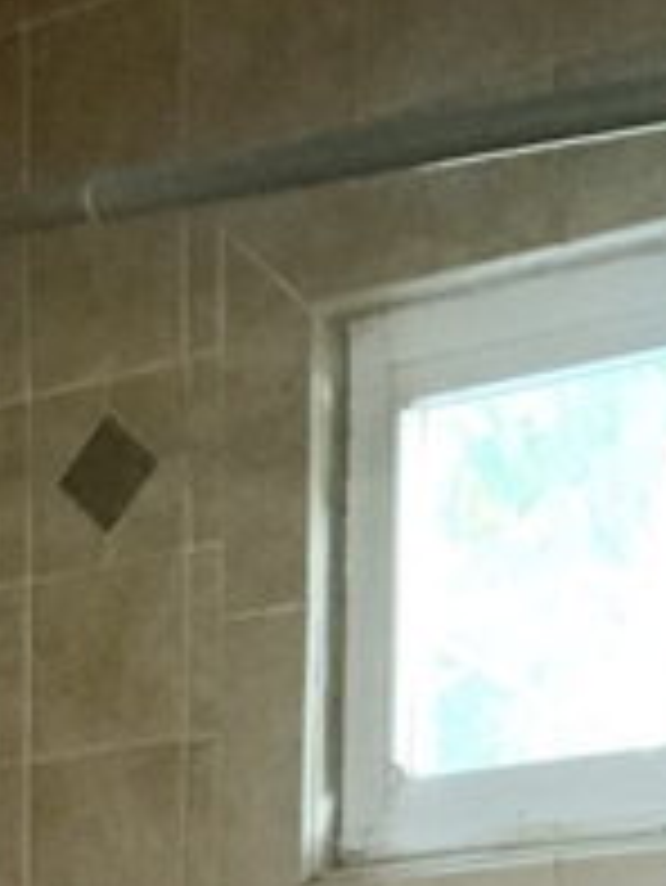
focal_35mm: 113
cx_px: -490
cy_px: 1669
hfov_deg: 12.2
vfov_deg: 14.8
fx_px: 2896
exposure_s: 1/24
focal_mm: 3
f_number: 1.8
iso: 500
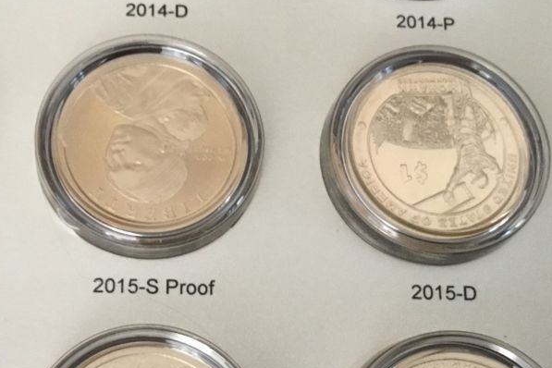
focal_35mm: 54
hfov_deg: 36.4
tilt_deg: -75.8
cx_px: 174
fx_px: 828
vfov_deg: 24.5
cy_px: 312
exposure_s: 1/30
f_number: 2.4
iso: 160
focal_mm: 3.3
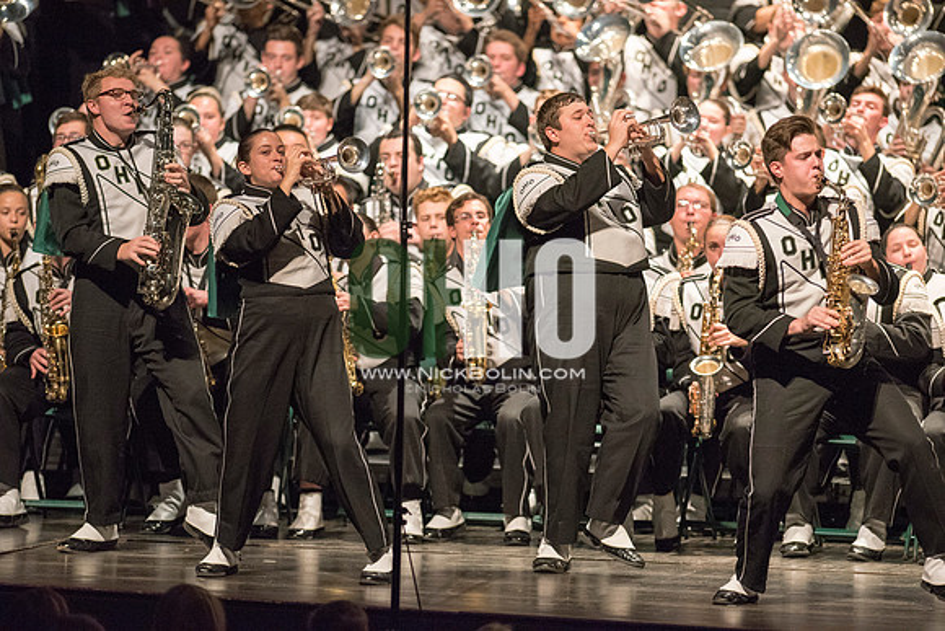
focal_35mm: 300
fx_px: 7876
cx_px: 472
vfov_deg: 4.6
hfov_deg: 6.9
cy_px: 316
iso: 4000
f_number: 2.8
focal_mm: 300
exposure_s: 1/500
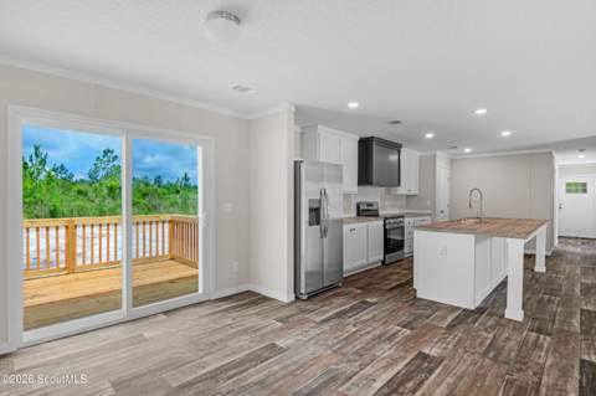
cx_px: 298
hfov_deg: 95.0
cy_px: 198
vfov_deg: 71.9
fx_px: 273
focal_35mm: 16
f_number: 7.1
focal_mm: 11
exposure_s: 1/25
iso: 250
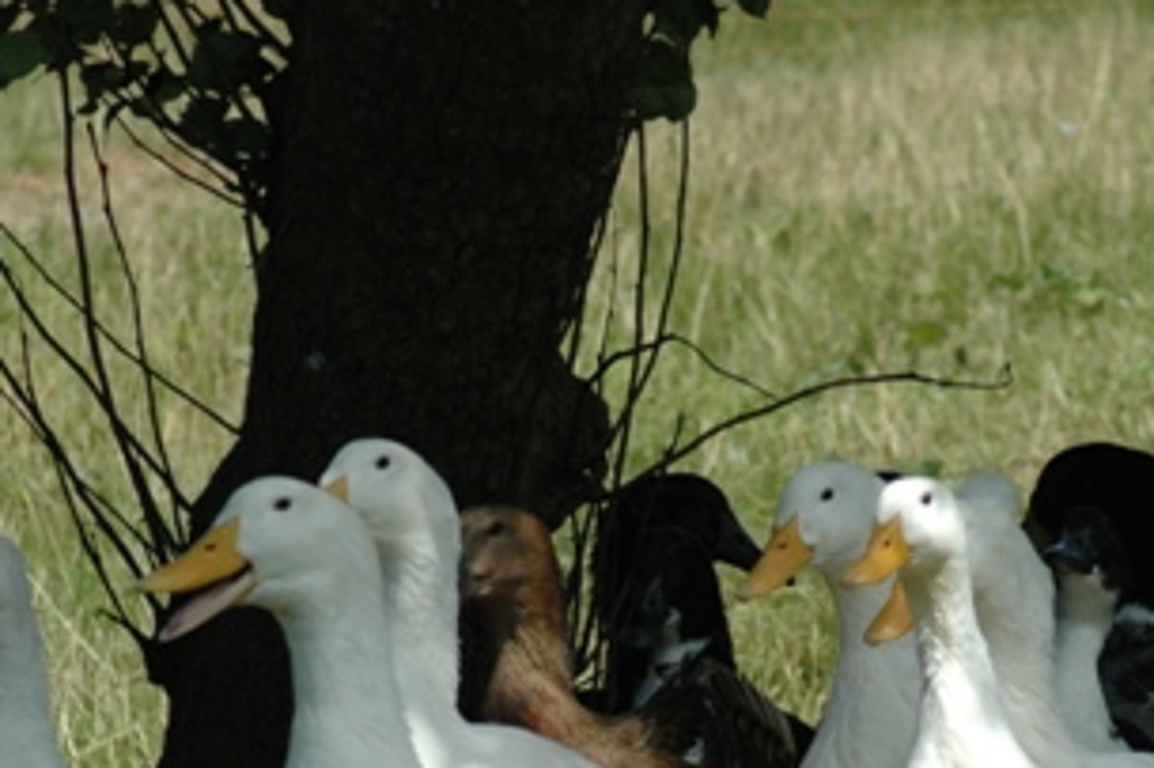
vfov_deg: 2.8
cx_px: 779
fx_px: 15636
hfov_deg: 4.2
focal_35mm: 488
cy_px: 651
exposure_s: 1/800
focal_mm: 155
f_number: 7.1
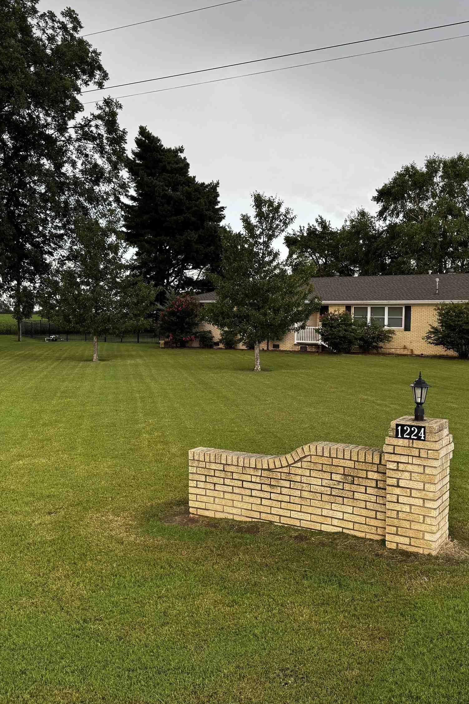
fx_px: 664
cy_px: 356
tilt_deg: -4.2
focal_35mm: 34
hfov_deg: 38.9
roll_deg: -1.0
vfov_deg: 55.8
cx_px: 254
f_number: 1.78
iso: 80
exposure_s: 1/368
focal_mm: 6.76
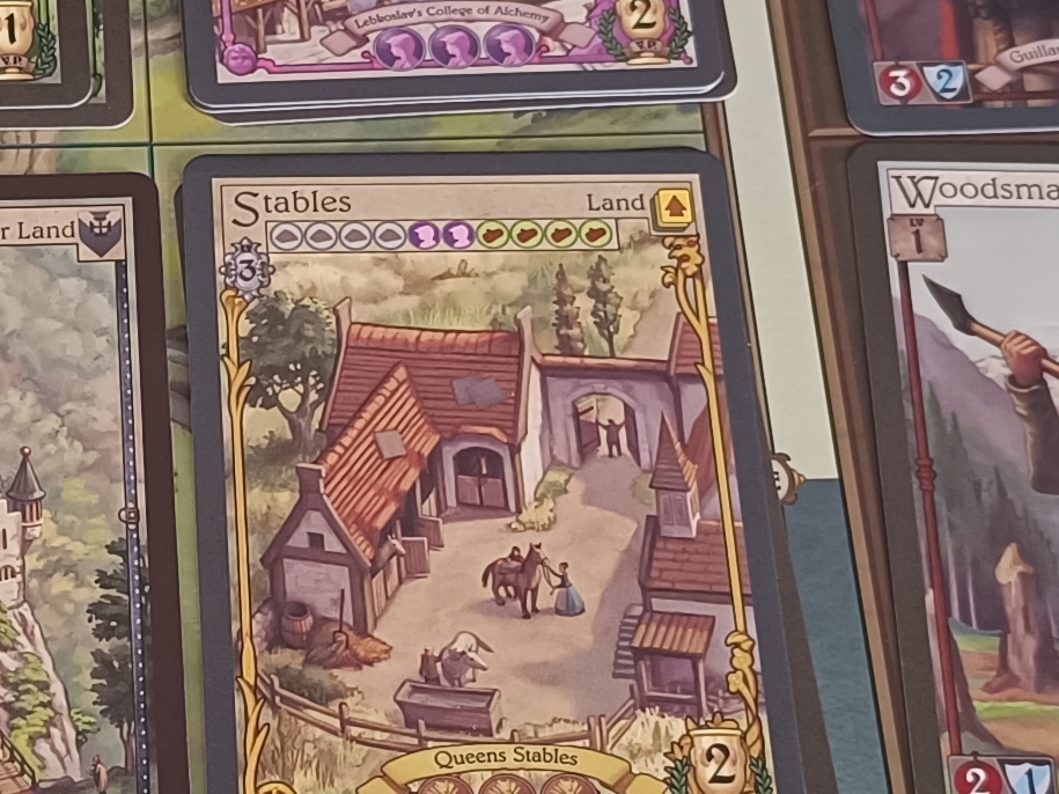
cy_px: 478
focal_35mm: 107
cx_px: 134
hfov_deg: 18.1
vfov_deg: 13.8
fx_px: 3273
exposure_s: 1/100
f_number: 1.65
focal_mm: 6.14
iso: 1150
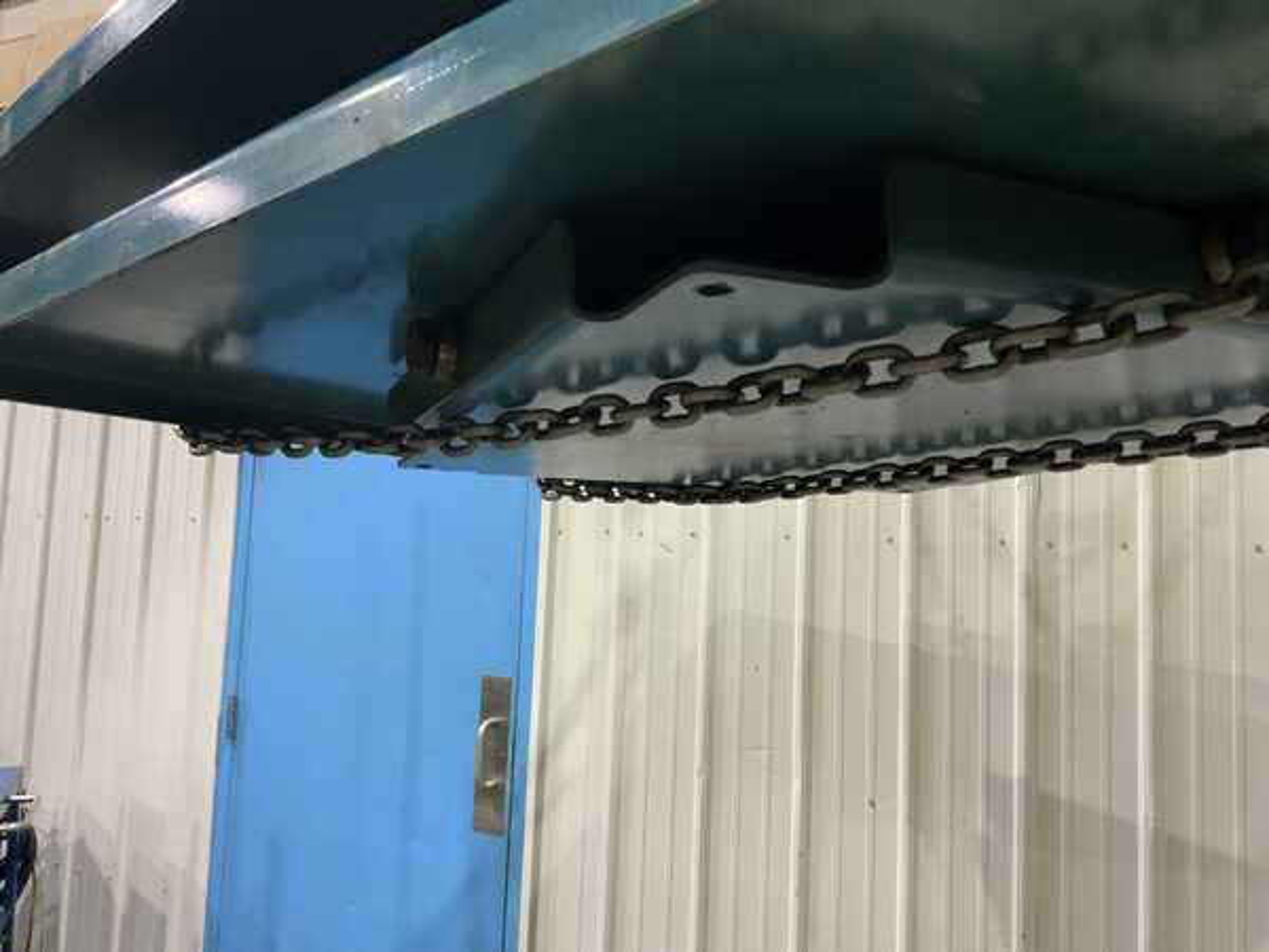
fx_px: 1063
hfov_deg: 61.7
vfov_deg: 48.2
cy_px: 476
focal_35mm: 29
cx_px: 634
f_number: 1.8
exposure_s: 1/60
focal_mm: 3
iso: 200
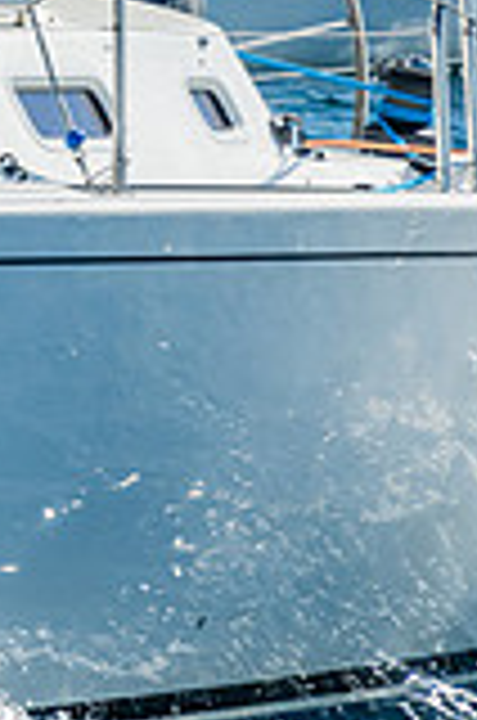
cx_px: -1072
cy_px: -356
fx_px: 22874
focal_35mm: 1146
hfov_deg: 1.2
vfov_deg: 1.8
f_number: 10
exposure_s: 1/320
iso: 400
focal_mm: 200
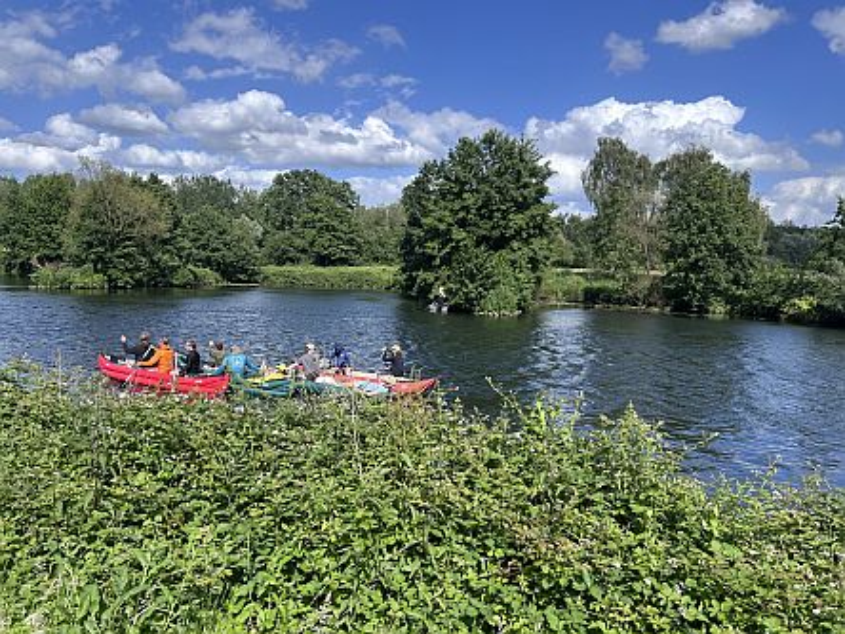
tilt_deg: -4.6
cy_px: 317
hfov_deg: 67.3
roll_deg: -1.9
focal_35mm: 26
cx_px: 422
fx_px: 635
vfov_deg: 53.1
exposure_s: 1/3165
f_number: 1.5
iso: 50
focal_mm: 5.7
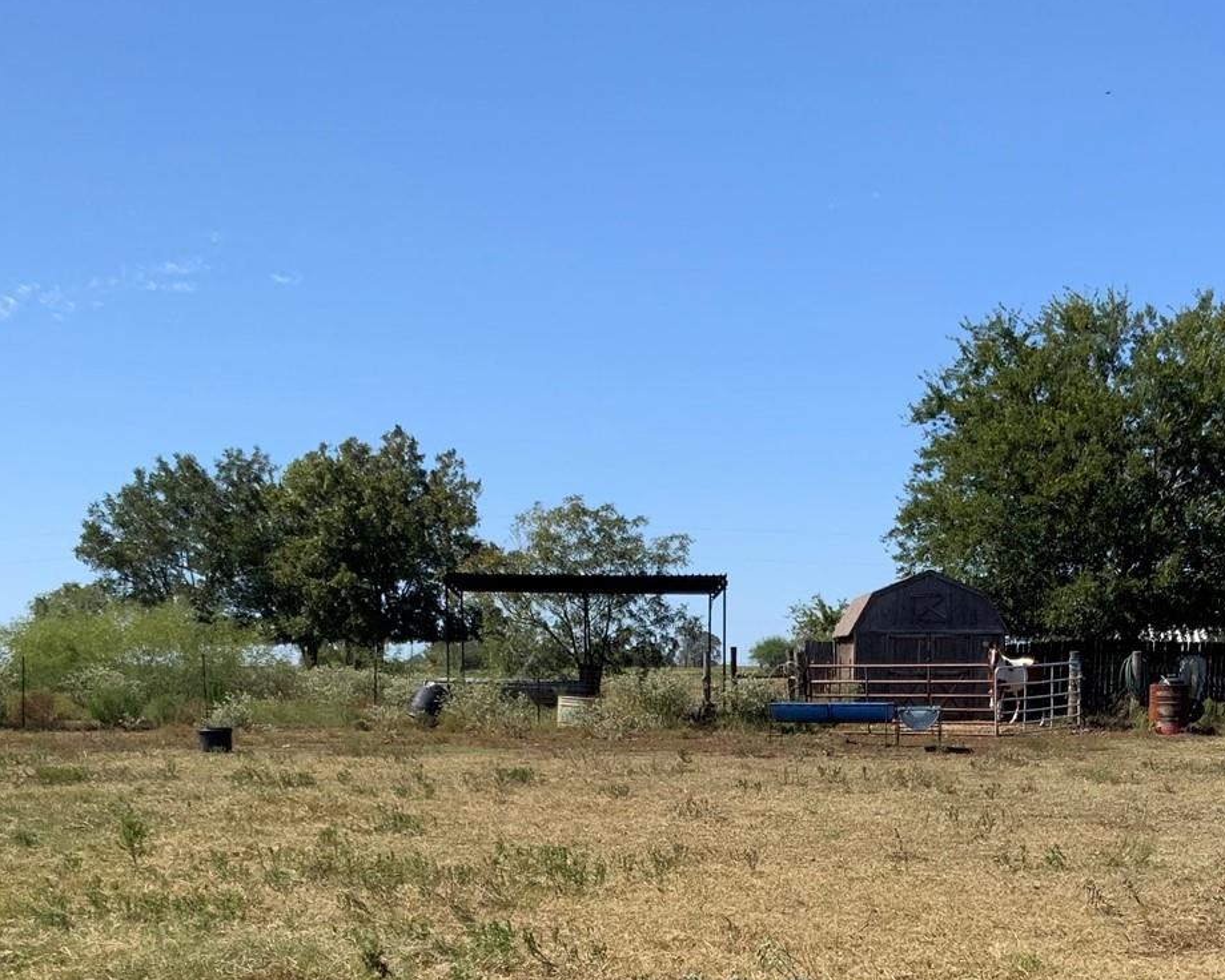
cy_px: 951
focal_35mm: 63
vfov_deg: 23.3
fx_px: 2284
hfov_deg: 29.9
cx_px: 786
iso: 16
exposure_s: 1/1786
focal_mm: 3
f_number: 1.8
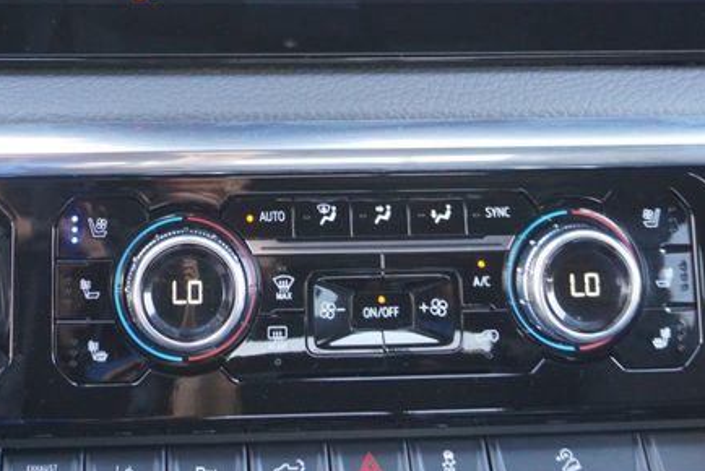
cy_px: -58
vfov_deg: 19.4
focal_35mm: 67
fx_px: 1316
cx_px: 216
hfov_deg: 29.7
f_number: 4
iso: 1600
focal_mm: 19
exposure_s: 1/160
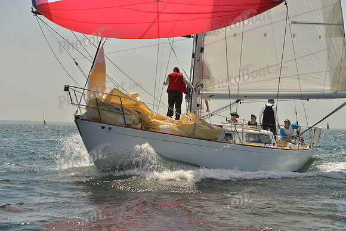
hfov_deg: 28.8
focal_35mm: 70
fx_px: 673
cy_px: 116
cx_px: 173
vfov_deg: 19.5
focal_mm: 70
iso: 200
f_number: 8
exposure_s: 1/1250
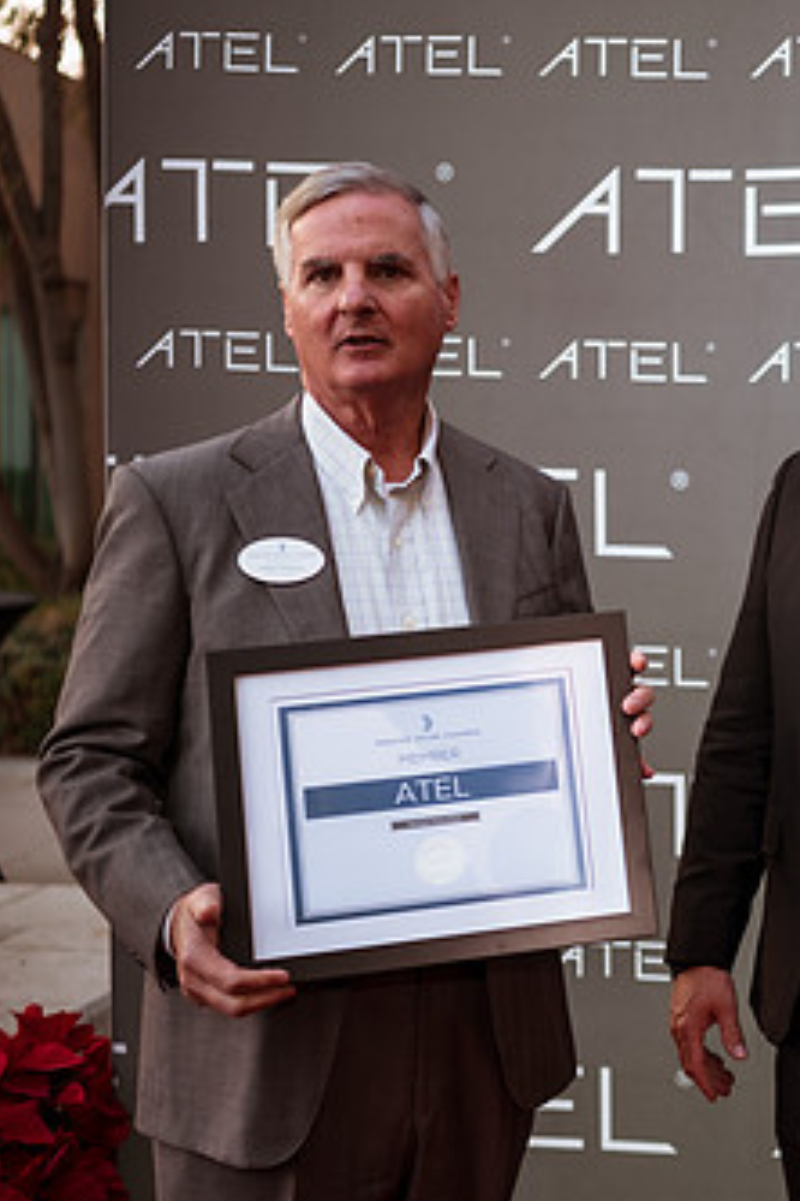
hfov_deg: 20.7
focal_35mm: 61
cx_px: 984
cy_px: 597
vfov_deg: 32.9
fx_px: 2033
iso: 200
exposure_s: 1/400
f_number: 1.8
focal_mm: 35
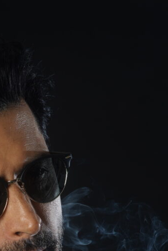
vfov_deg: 10.6
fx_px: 1351
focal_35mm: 193
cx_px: 2
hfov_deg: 7.1
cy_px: 253
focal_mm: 85
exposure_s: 1/160
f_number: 6.3
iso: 64
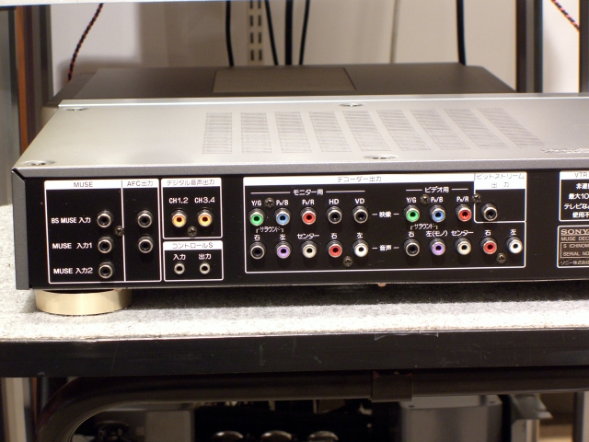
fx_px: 1940
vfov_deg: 13.0
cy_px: 221
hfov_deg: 17.3
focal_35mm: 114
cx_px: 294
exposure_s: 1/5
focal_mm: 23.7
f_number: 5.1
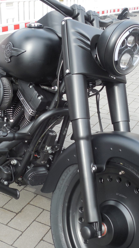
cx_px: 65
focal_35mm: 50
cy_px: 125
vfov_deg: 41.3
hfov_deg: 24.0
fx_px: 328
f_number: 3.5
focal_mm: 5
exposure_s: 1/160
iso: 125
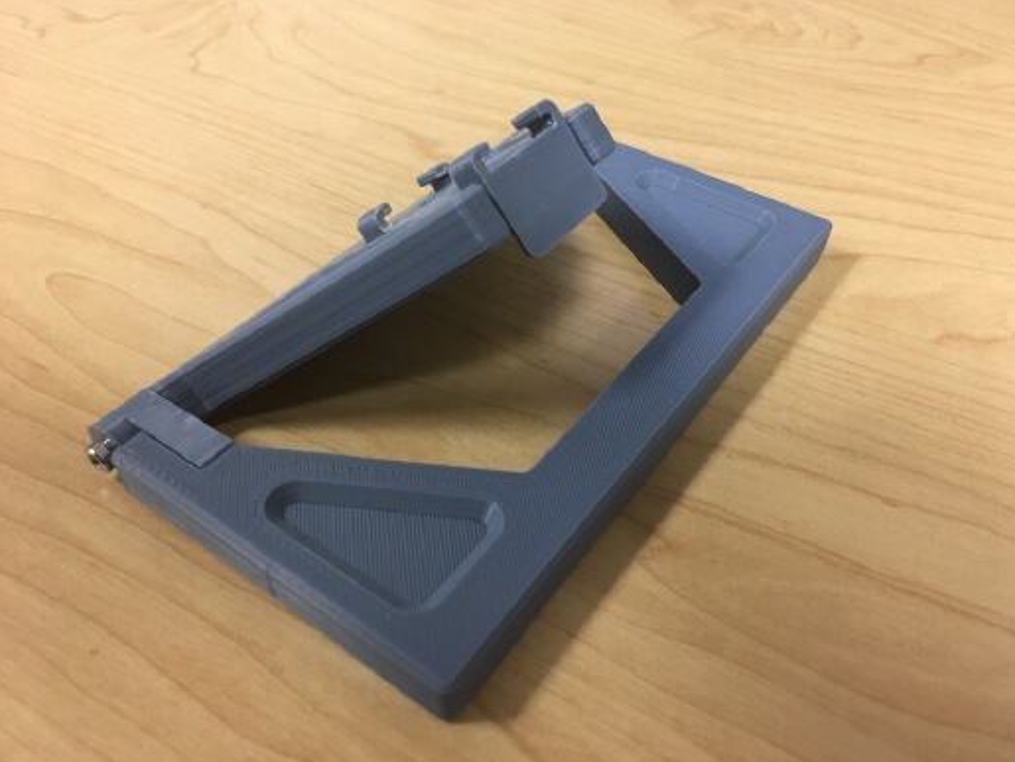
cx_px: 523
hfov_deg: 59.9
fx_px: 880
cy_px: 376
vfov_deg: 46.8
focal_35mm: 30
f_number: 2.2
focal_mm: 4.15
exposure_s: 1/24
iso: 200
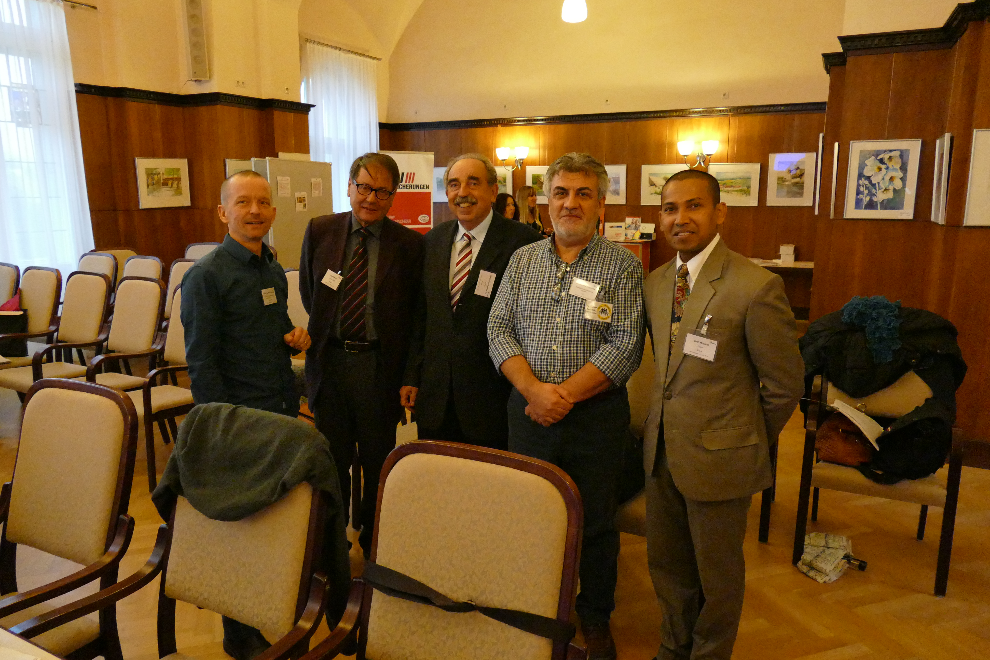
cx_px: 495
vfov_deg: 51.3
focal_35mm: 25
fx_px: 687
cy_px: 330
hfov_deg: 71.5
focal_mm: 9.12
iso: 3200
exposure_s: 1/100
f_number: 2.8
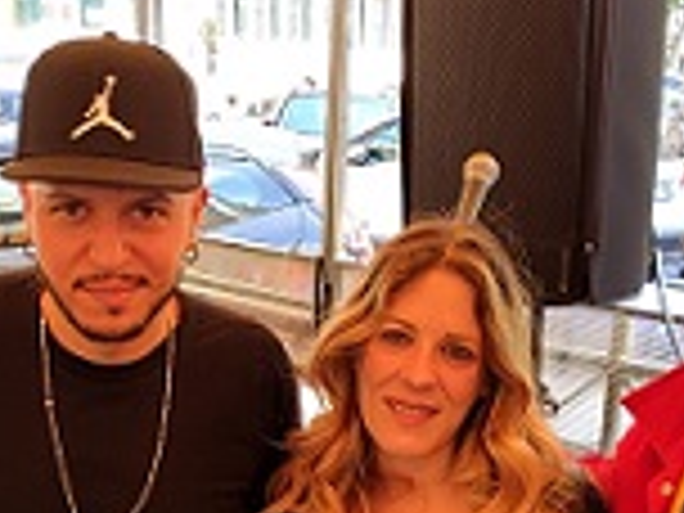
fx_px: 1462
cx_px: 284
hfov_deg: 26.3
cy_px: 567
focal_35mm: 74
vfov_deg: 19.1
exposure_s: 1/100
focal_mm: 4.77
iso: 126
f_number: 1.75
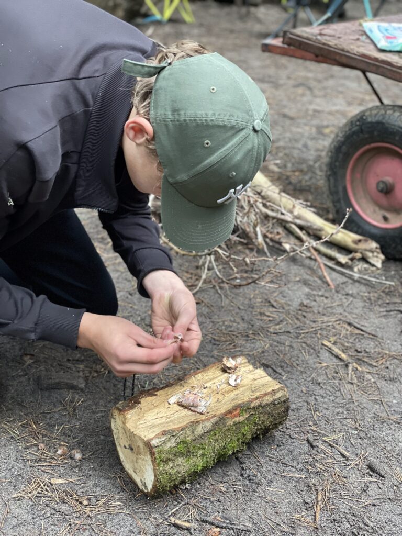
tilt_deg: -28.6
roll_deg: -3.2
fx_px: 805
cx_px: 201
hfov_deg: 28.0
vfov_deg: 36.8
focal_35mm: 52
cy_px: 268
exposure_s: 1/99
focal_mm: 6
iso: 250
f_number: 2
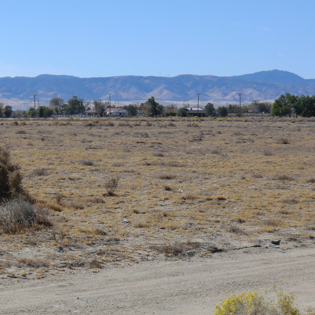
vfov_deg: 14.6
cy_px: 138
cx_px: 113
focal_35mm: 119
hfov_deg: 14.6
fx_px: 1225
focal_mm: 16
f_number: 4.8
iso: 64
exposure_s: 1/800
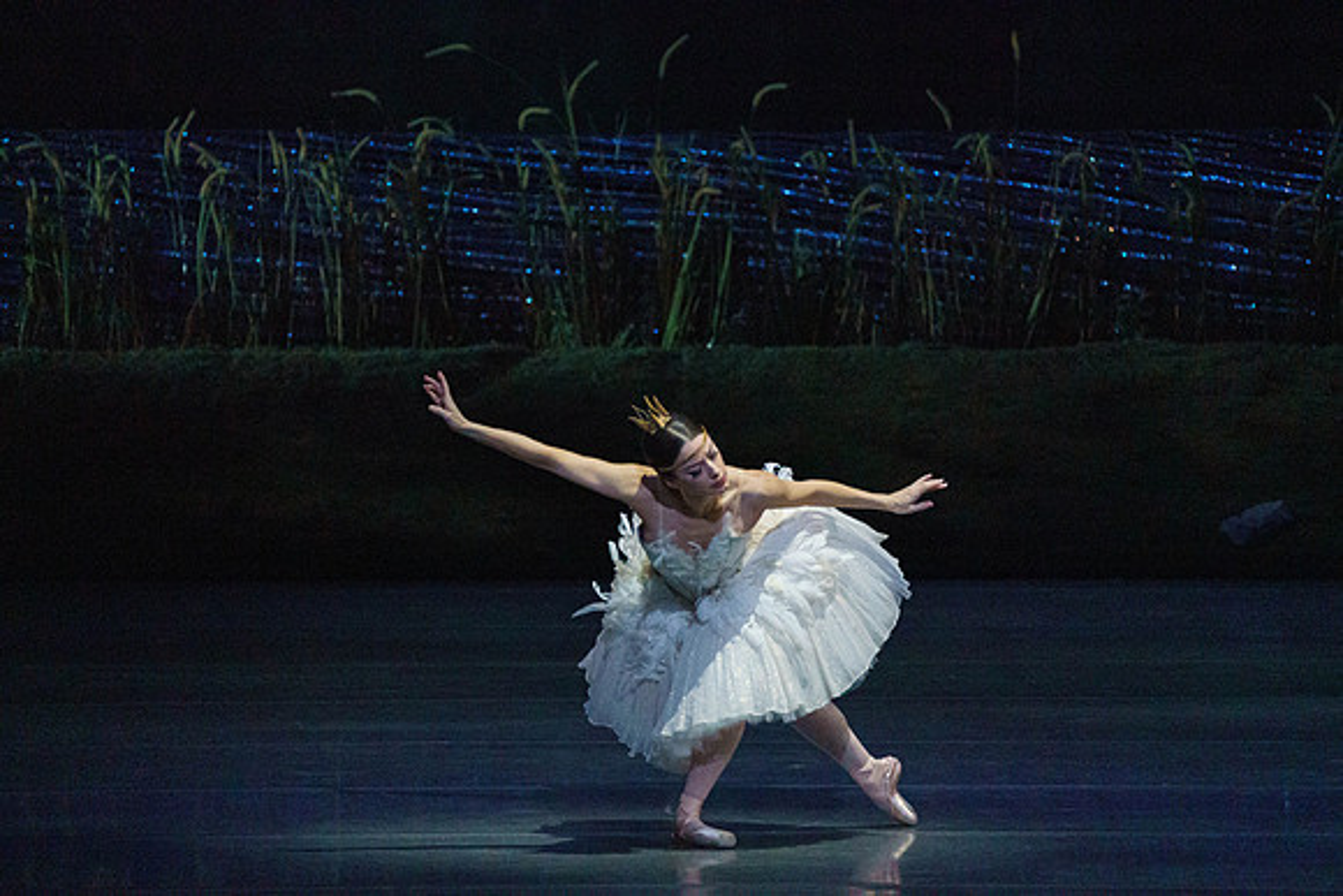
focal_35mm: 400
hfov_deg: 5.2
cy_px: 448
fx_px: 14925
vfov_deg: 3.4
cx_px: 672
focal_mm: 400
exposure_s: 1/320
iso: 8000
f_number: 5.6
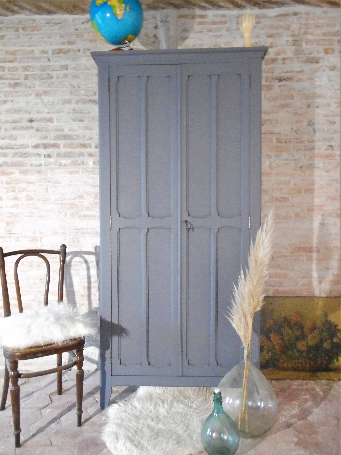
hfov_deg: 54.9
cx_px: 170
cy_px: 228
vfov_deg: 69.4
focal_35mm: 25
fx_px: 328
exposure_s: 1/6
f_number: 3.7
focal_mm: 4.5
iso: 800
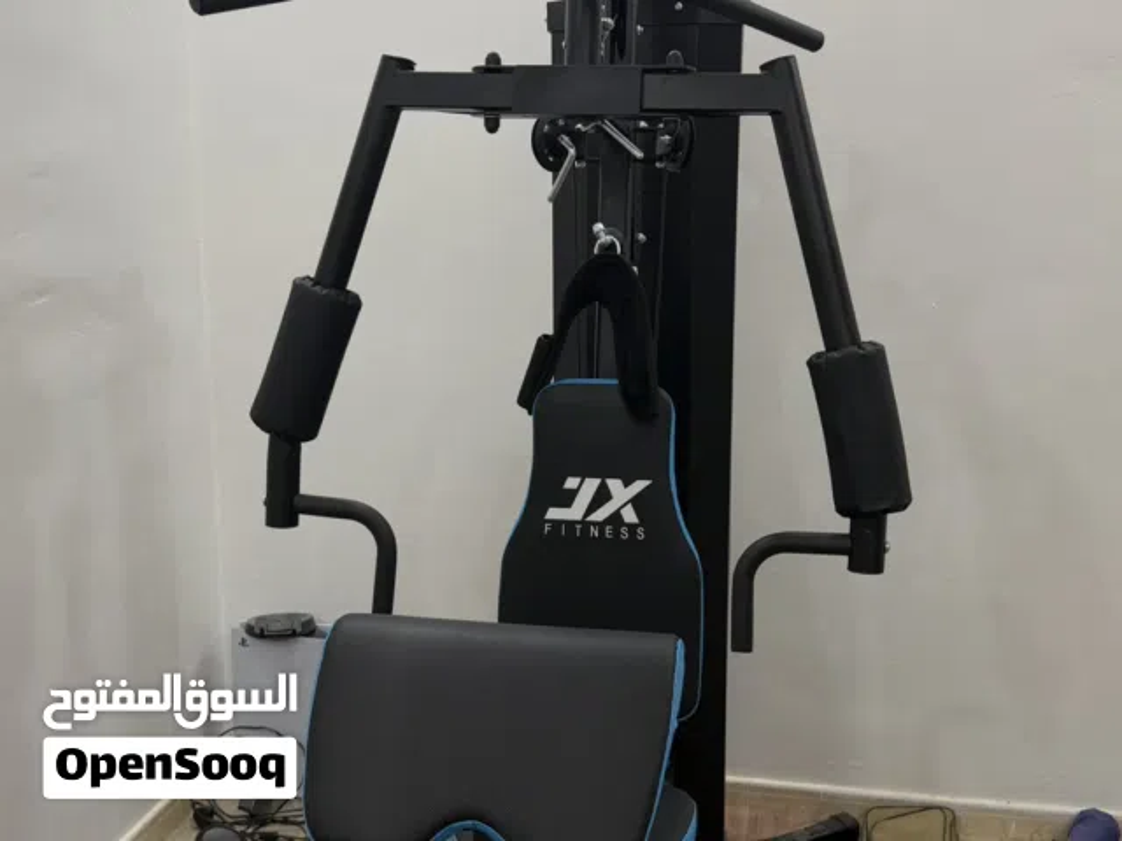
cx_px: 561
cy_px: 420
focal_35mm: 24
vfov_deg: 56.8
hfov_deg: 71.6
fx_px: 778
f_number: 1.78
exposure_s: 1/100
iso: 200
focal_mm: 6.76
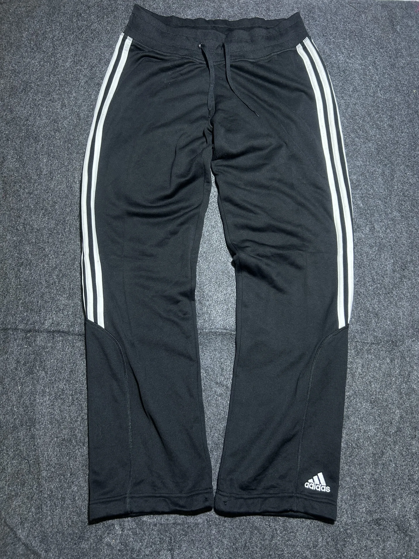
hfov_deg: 53.1
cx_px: 210
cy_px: 280
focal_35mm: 26
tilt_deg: -53.2
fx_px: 420
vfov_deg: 67.3
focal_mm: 5.7
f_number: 1.5
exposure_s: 1/50
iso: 160
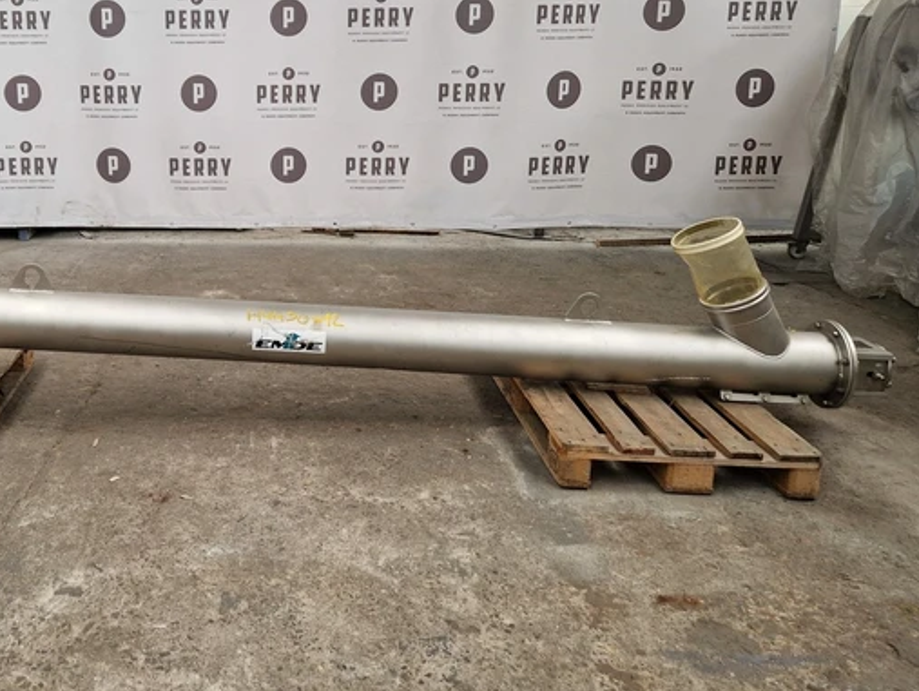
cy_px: 202
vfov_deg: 41.0
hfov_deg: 52.3
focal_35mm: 34
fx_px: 903
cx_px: 266
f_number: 1.8
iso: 160
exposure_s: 1/100
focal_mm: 5.4
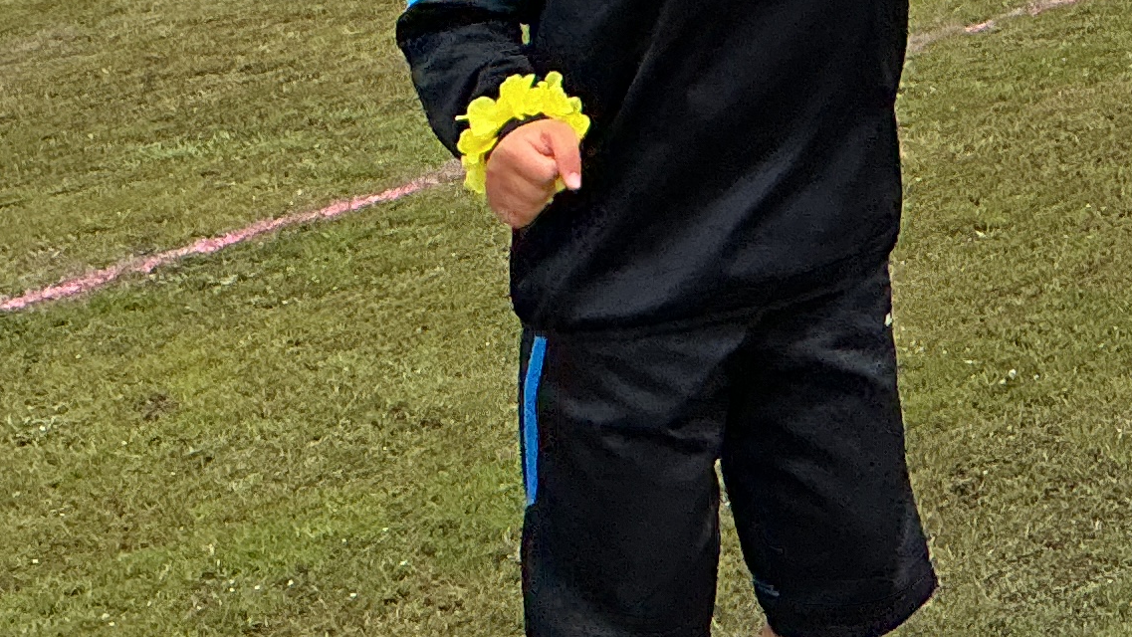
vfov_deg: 10.5
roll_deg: +1.8
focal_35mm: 112
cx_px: 1320
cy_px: -259
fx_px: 3362
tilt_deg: -6.1
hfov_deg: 18.2
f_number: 1.8
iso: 25
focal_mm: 3
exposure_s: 1/2320
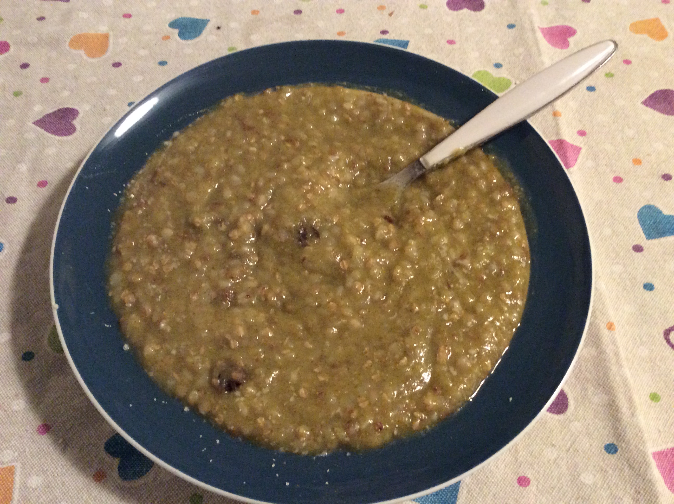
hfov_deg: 56.9
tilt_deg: -60.8
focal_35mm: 32
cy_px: 252
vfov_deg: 44.1
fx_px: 622
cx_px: 337
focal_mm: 3.3
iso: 250
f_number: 2.4
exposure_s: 1/25
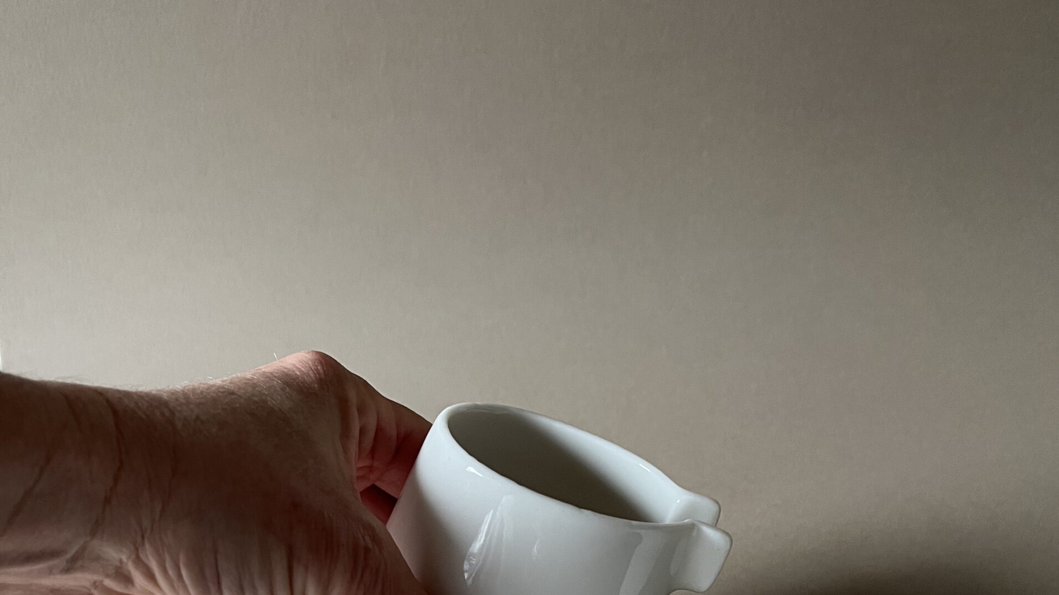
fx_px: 1067
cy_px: 589
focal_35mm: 38
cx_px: 532
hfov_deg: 52.8
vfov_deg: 29.2
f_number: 1.6
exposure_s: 1/60
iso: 320
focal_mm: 5.1
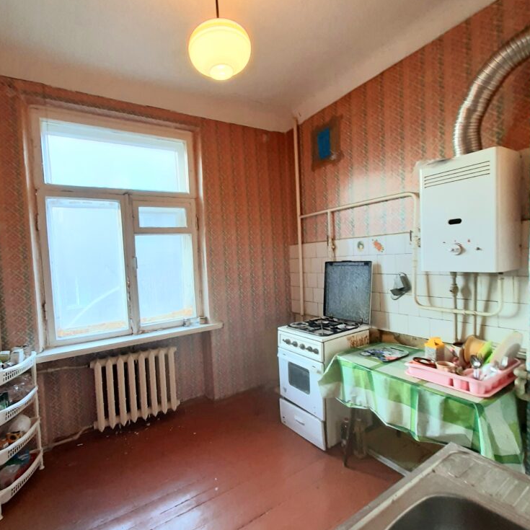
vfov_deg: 87.4
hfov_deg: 87.1
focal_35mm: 16
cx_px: 237
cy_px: 270
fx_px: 277
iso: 100
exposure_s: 1/50
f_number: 2.2
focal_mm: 1.42
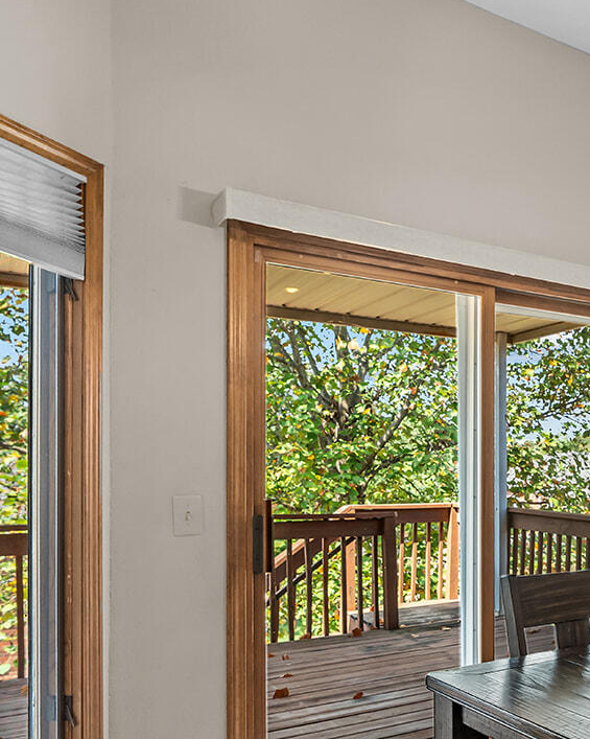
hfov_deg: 36.2
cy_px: 460
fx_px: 743
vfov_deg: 52.3
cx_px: 660
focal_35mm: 34
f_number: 4.5
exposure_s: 1/60
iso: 800
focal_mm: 16
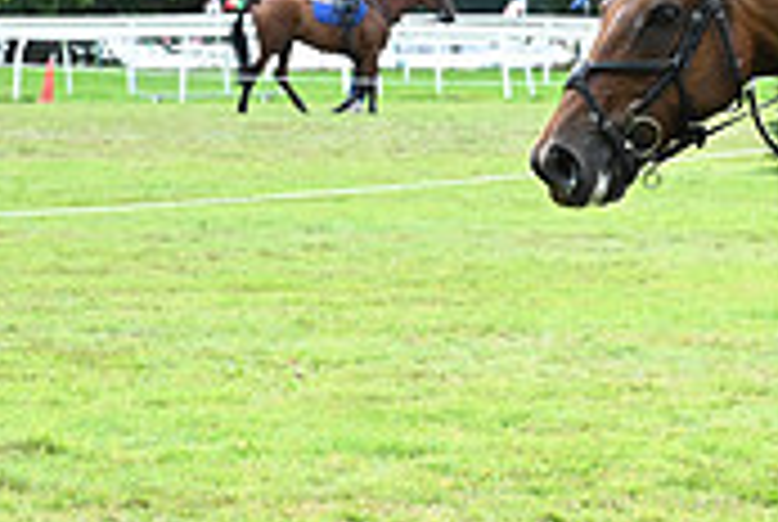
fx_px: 6884
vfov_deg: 4.3
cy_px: 146
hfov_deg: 6.4
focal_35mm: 318
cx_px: 1264
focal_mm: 95
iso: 2800
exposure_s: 1/1250
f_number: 9
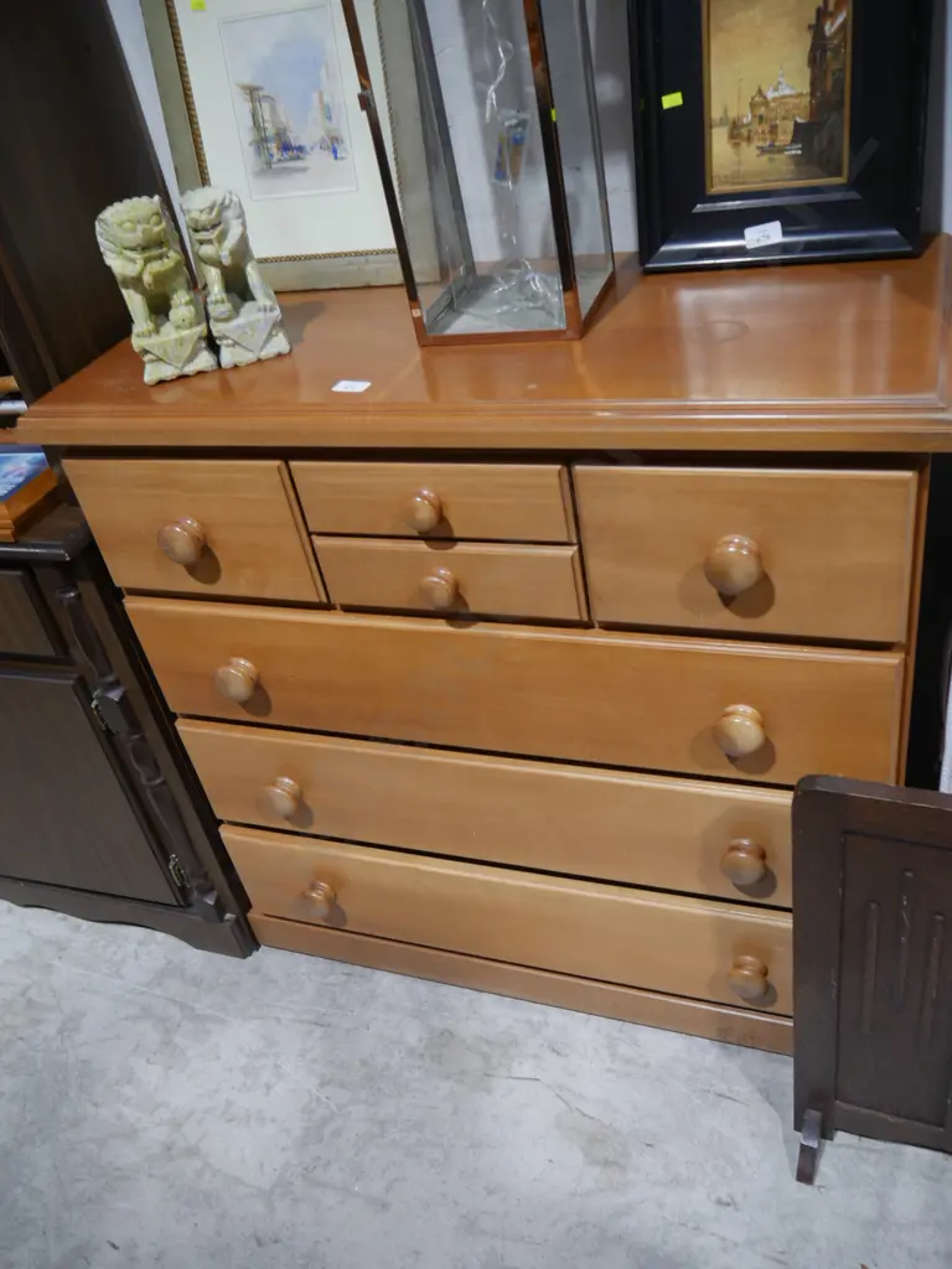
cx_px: 476
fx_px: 1027
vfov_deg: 63.4
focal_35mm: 28
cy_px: 634
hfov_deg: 49.7
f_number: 3.5
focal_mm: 14
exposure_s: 1/60
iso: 320
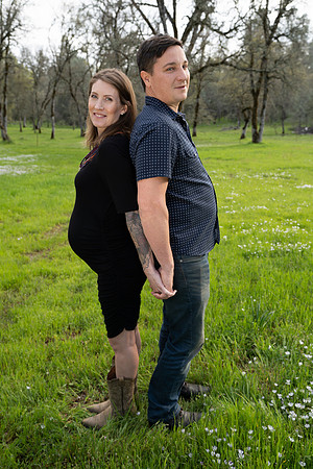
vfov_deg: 60.3
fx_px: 404
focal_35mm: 31
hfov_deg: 42.3
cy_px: 234
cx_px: 156
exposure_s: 1/125
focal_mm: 31
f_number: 4.5
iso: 200
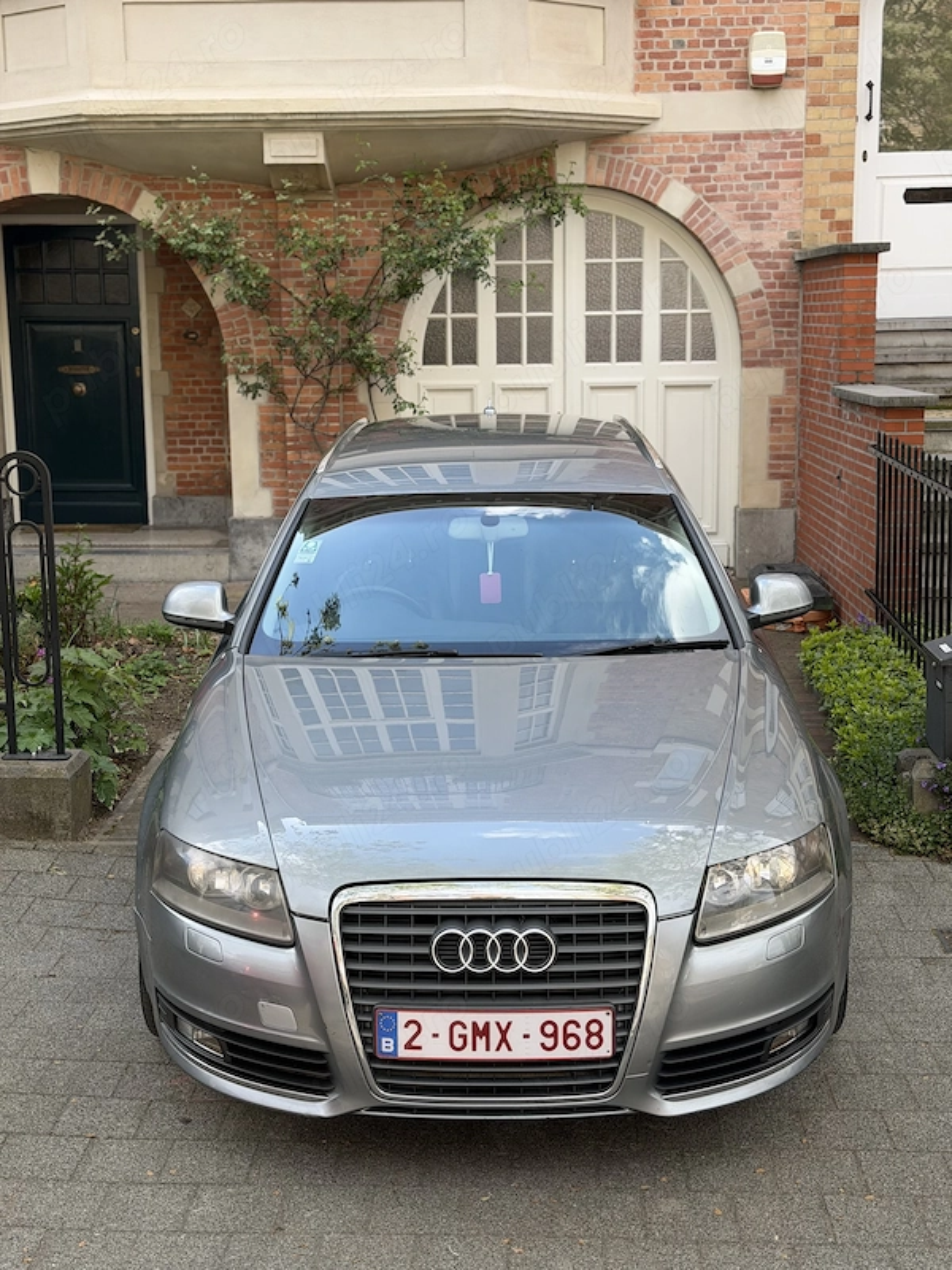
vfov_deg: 39.7
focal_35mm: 48
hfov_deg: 30.3
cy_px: 635
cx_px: 476
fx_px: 1760
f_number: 1.78
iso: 80
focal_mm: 6.76
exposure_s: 1/1403
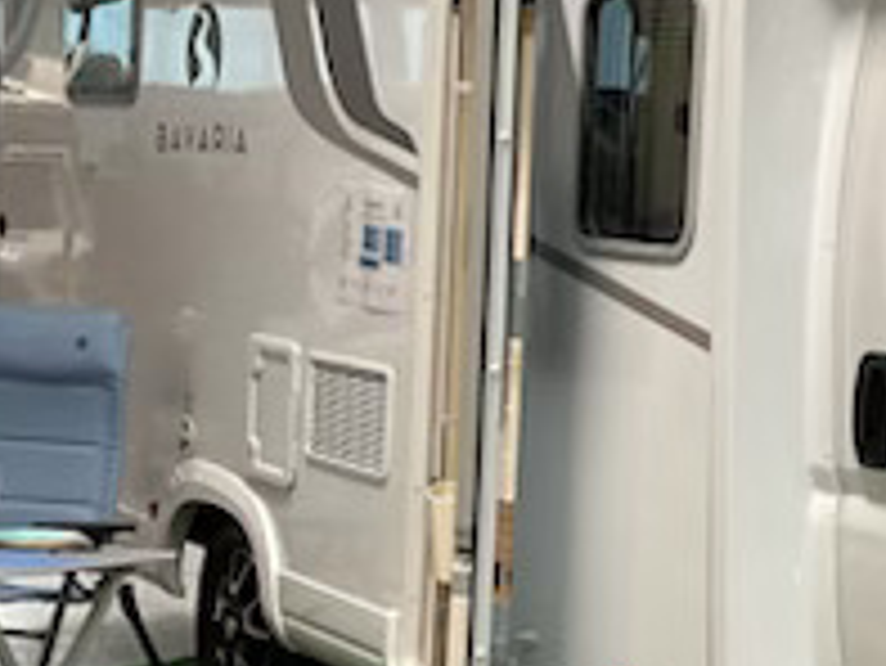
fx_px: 2407
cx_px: 1214
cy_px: 477
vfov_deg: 15.7
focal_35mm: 94
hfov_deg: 19.0
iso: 50
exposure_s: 1/50
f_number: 1.8
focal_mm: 3
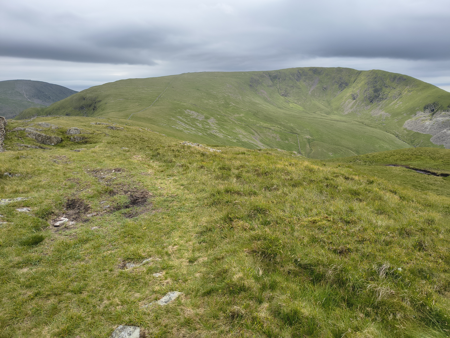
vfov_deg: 56.8
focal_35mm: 24
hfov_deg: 71.6
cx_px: 225
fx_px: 312
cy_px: 169
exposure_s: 1/1109
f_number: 1.8
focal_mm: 5.56
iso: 101
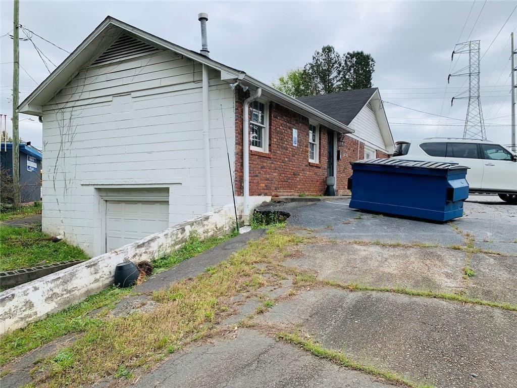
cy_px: 194
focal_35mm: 26
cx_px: 258
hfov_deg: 67.3
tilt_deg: -0.9
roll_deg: -0.1
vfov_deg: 53.1
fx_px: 388
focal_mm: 4.25
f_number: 1.8
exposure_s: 1/1779
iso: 25
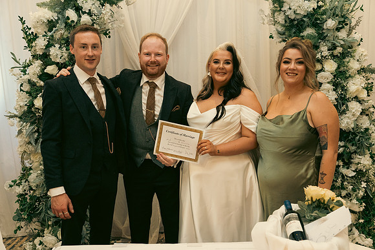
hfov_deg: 61.9
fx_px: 313
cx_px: 188
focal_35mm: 30
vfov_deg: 43.6
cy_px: 125
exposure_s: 1/160
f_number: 3.5
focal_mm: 30
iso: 2500
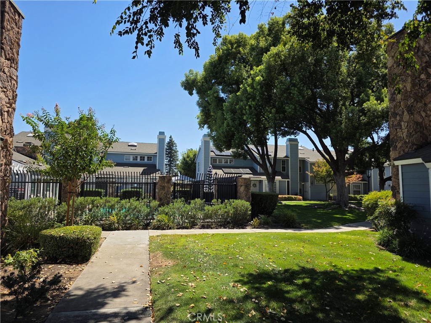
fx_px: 286
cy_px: 162
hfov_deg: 73.9
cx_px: 216
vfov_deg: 58.9
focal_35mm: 23
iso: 80
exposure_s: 1/3727
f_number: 1.7
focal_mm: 6.3
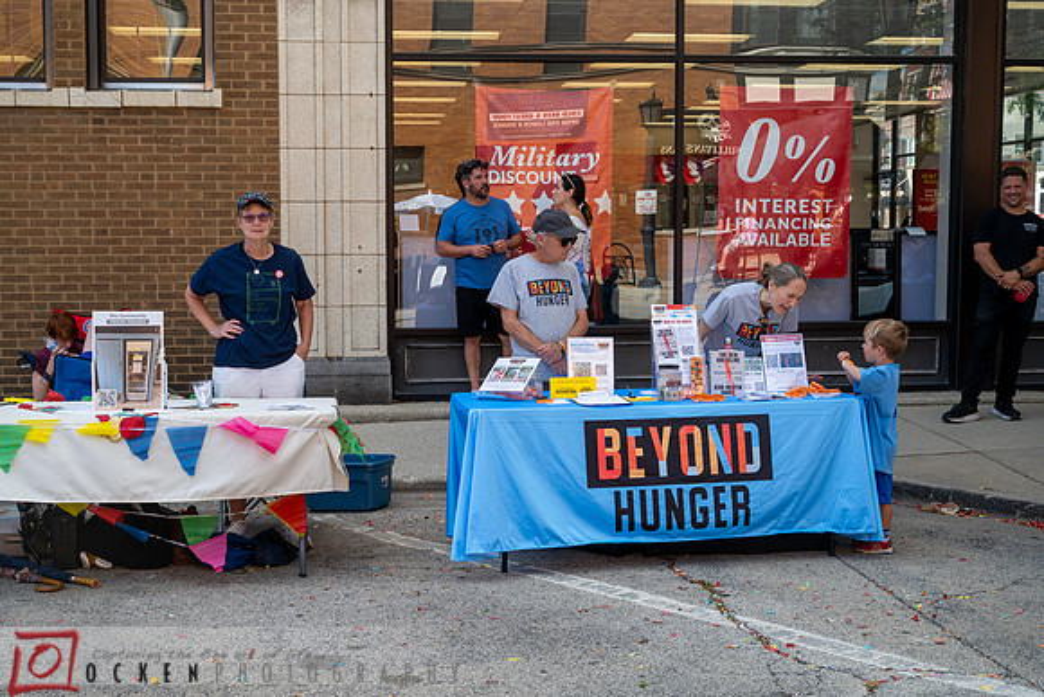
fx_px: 1366
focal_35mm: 47
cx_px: 522
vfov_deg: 28.6
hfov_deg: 41.8
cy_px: 348
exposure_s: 1/500
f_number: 5.6
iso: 400
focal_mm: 47
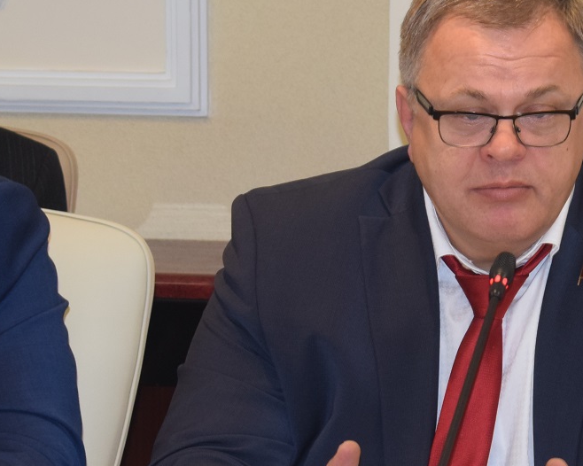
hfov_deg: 8.2
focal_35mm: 235
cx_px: 533
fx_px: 4061
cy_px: 185
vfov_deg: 6.6
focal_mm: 55
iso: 800
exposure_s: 1/60
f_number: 5.6
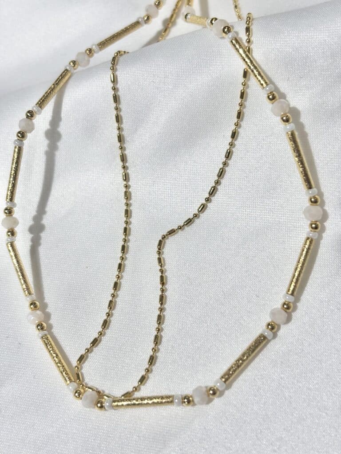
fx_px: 683
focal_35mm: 52
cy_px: 227
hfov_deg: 28.0
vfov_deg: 36.8
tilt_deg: -57.6
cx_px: 170
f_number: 1.6
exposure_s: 1/380
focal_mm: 5.96
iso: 32
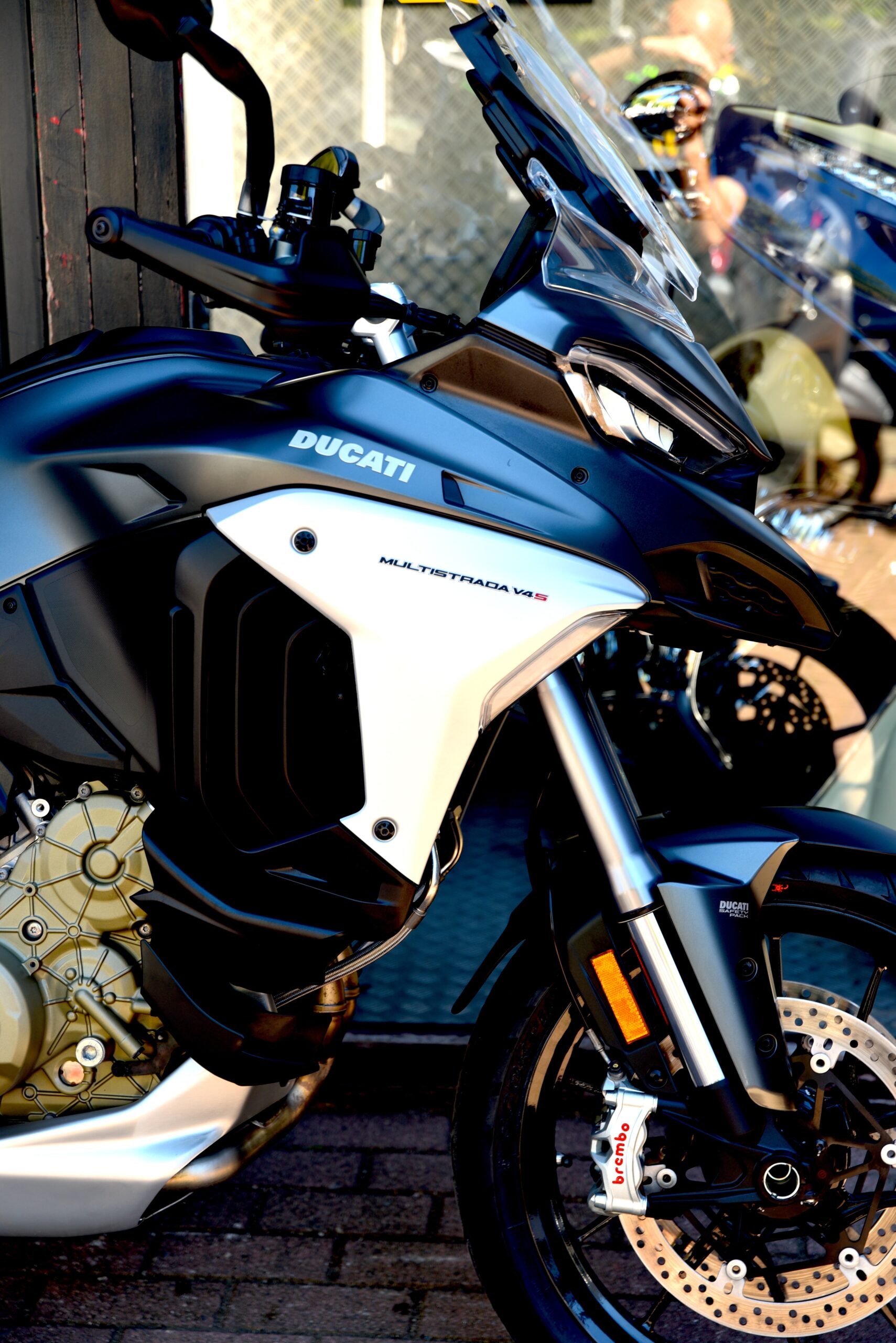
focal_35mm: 70
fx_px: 2611
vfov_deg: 28.8
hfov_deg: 19.5
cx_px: 448
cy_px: 672
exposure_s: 1/60
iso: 100
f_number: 4
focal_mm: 70
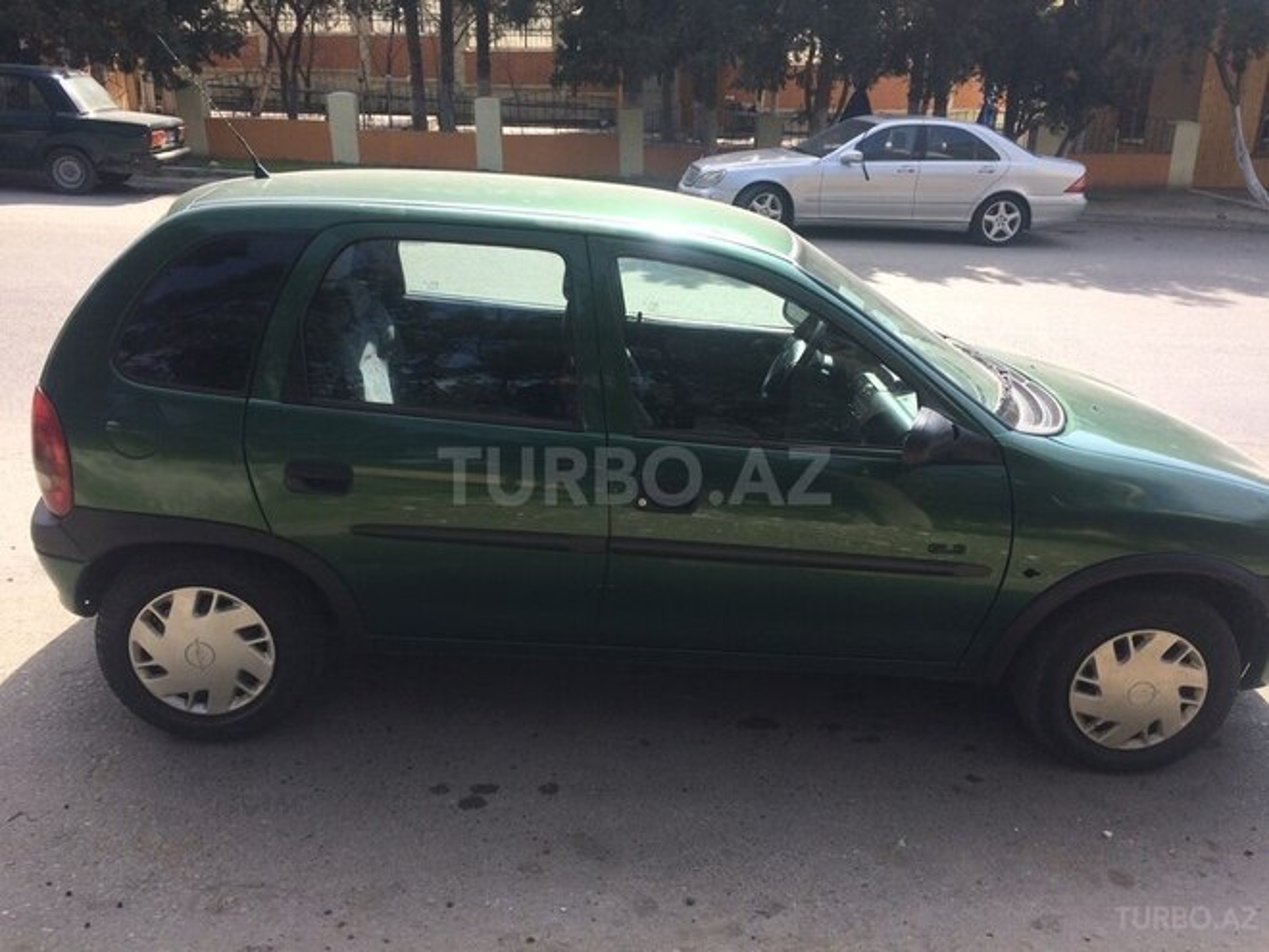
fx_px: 1063
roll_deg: +1.5
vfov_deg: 48.2
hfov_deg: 61.7
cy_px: 476
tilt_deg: -22.7
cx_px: 634
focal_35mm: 29
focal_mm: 4.15
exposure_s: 1/789
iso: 32
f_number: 2.2
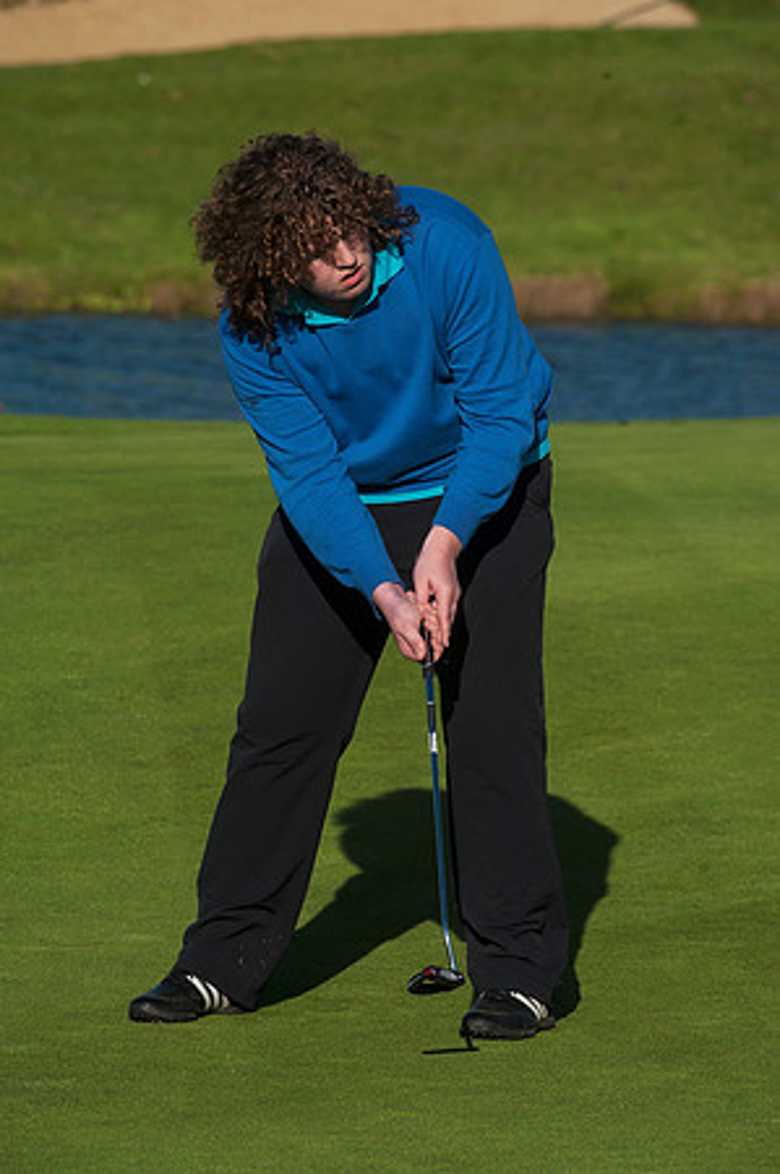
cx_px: 390
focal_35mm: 300
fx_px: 9772
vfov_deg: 6.9
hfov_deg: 4.6
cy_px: 587
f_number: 6.3
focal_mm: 300
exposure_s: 1/1600
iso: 400
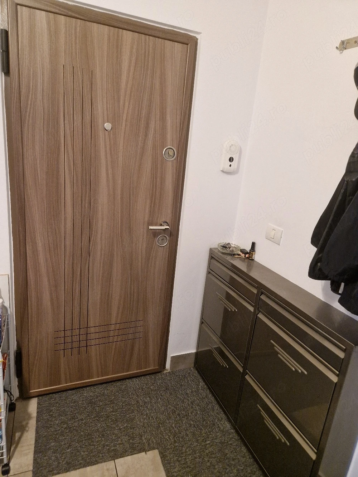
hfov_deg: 58.9
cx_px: 179
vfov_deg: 73.9
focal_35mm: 23
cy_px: 238
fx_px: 317
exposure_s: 1/100
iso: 800
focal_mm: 5.4
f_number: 1.8
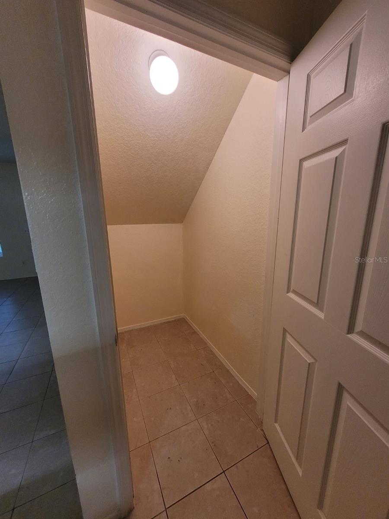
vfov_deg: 106.2
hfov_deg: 89.9
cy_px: 260
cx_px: 194
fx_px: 195
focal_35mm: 13
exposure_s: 1/60
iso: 200
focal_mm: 1.74
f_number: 2.2
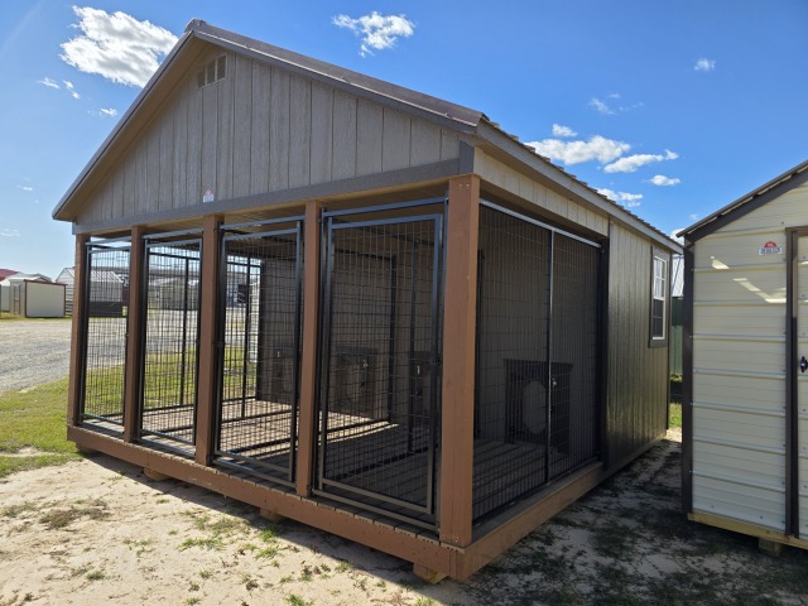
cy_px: 303
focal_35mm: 23
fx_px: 537
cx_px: 404
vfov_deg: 58.9
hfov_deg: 73.9
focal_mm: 6.3
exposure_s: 1/4057
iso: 80
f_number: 1.7
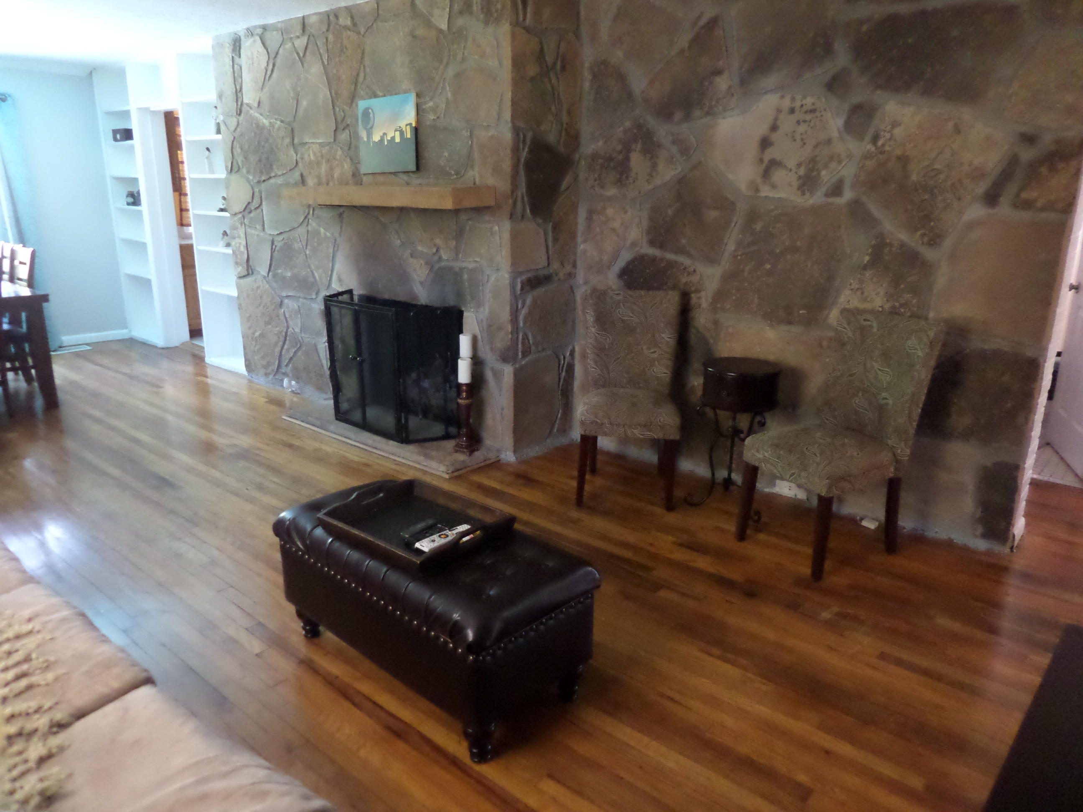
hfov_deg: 71.6
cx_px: 542
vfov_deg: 56.8
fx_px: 751
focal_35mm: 24
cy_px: 406
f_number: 3.1
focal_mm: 4.3
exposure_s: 1/20
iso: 640
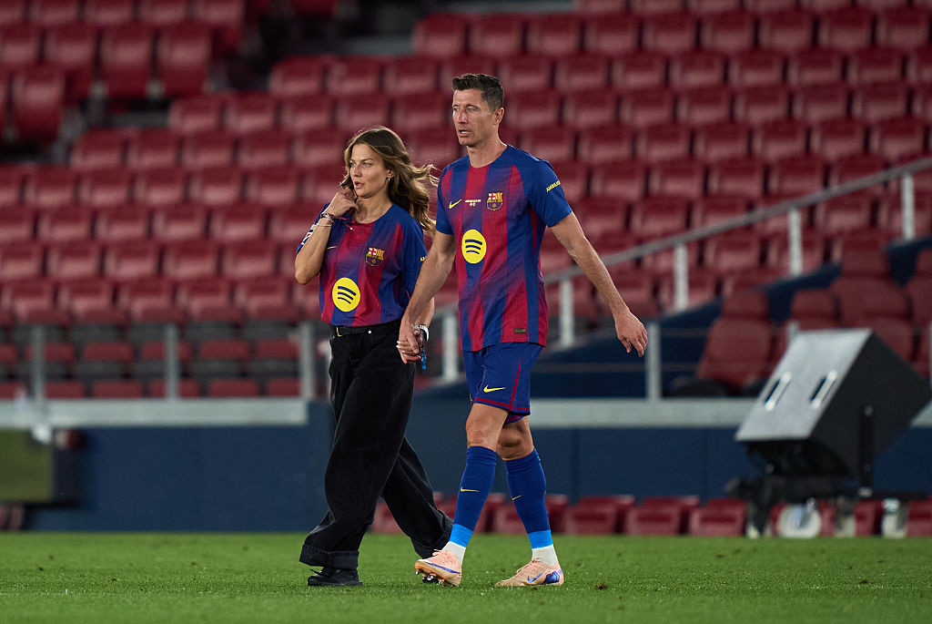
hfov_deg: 3.4
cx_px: 466
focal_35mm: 600
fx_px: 15548
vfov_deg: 2.3
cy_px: 312
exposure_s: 1/1600
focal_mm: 400
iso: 1600
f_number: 2.8
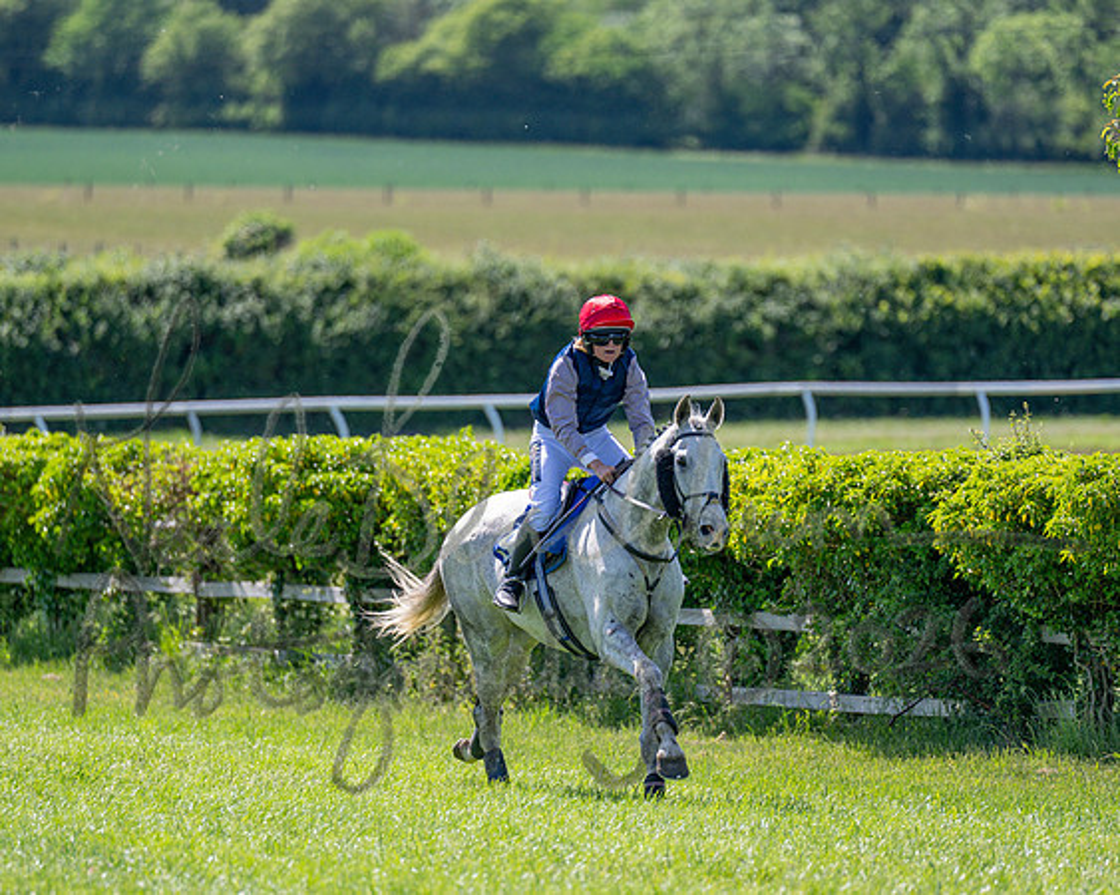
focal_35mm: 338
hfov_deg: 5.7
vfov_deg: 4.6
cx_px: 560
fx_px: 11200
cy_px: 448
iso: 200
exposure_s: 1/1600
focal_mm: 200
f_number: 2.8
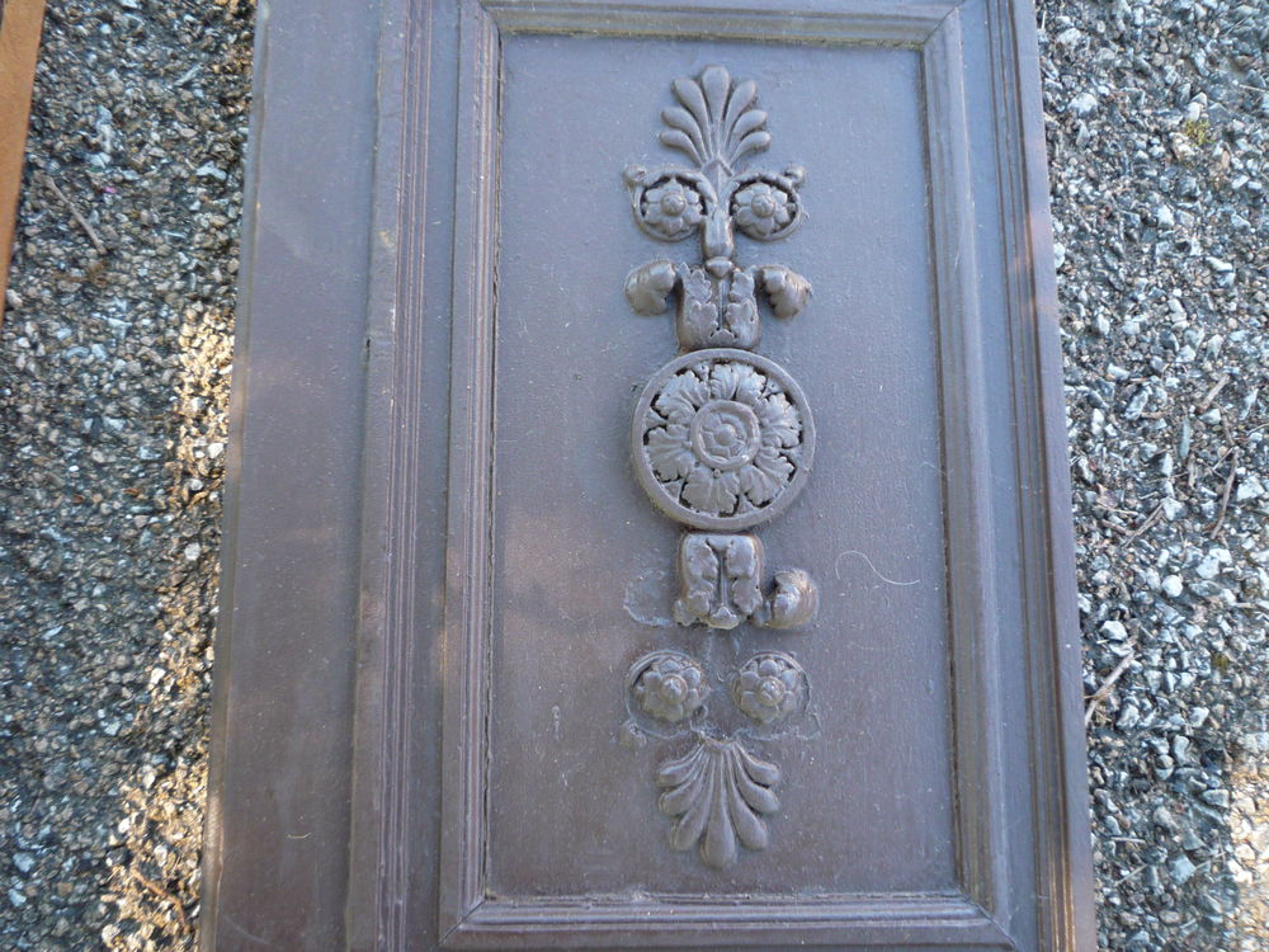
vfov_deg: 46.8
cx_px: 634
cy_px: 476
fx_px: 1100
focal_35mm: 30
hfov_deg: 60.0
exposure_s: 1/30
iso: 160
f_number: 3.3
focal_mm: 5.2
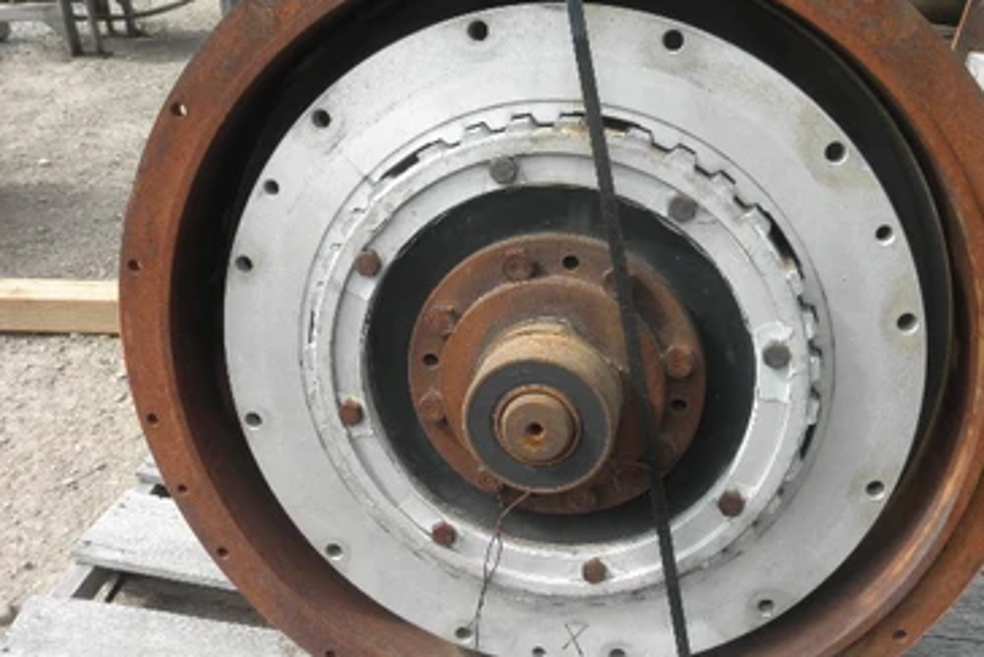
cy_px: 316
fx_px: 875
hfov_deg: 58.6
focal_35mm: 32
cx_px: 535
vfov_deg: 41.1
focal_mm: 5
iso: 64
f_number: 3
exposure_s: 1/320
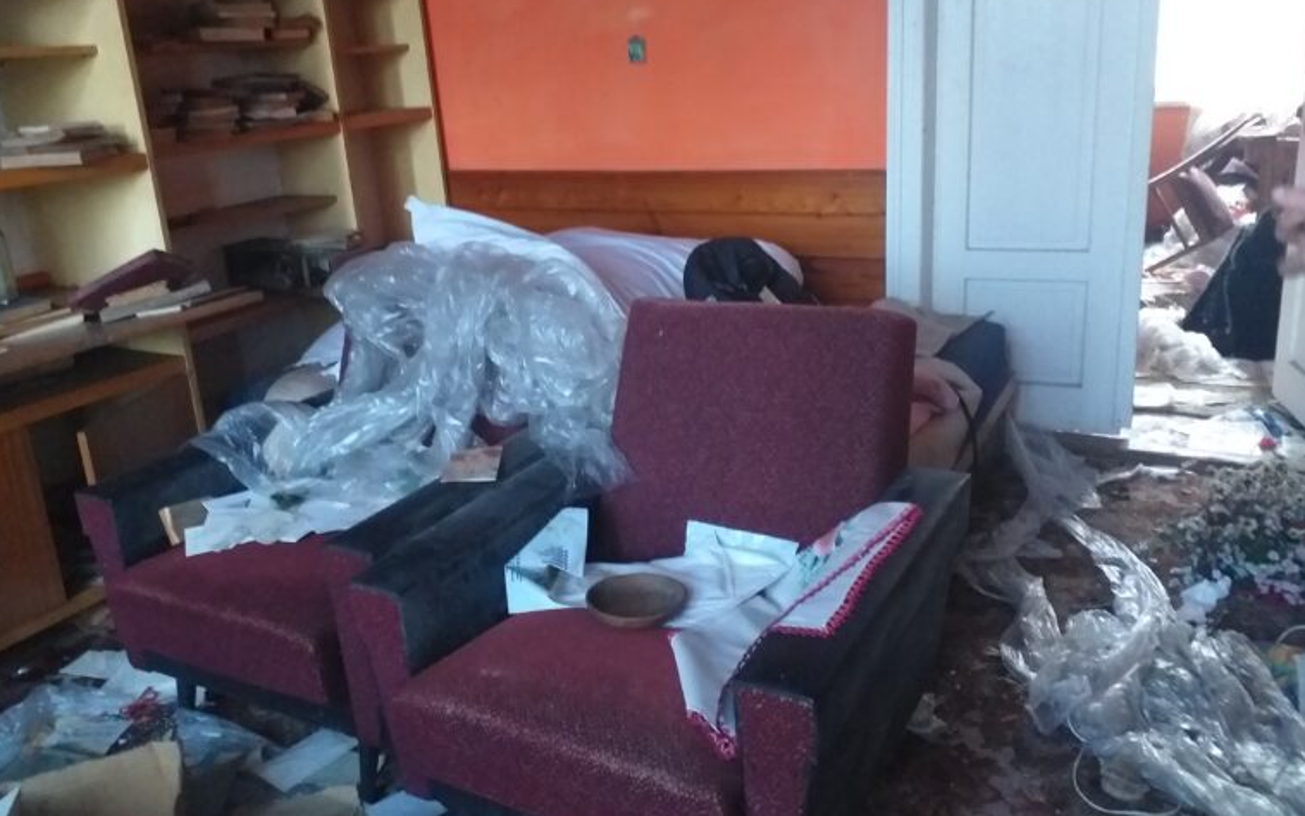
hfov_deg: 64.6
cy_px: 336
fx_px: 1032
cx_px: 654
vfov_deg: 43.0
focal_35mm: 29
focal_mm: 3.6
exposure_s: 1/17
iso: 400
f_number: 1.9
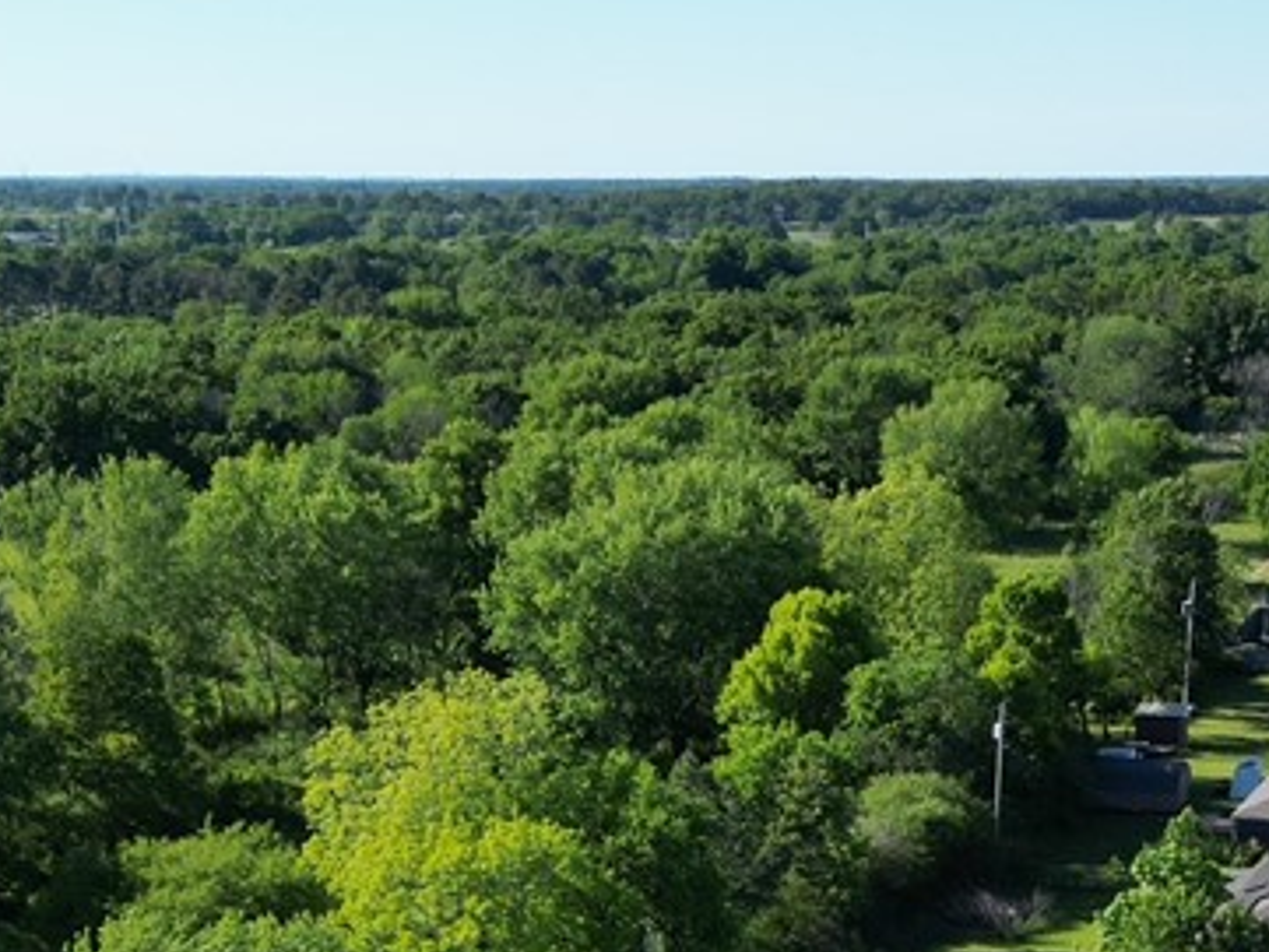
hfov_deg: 28.2
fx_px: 2494
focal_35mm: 68
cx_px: 907
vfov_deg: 19.6
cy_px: 1296
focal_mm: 6.72
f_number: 1.7
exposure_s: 1/2500
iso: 140
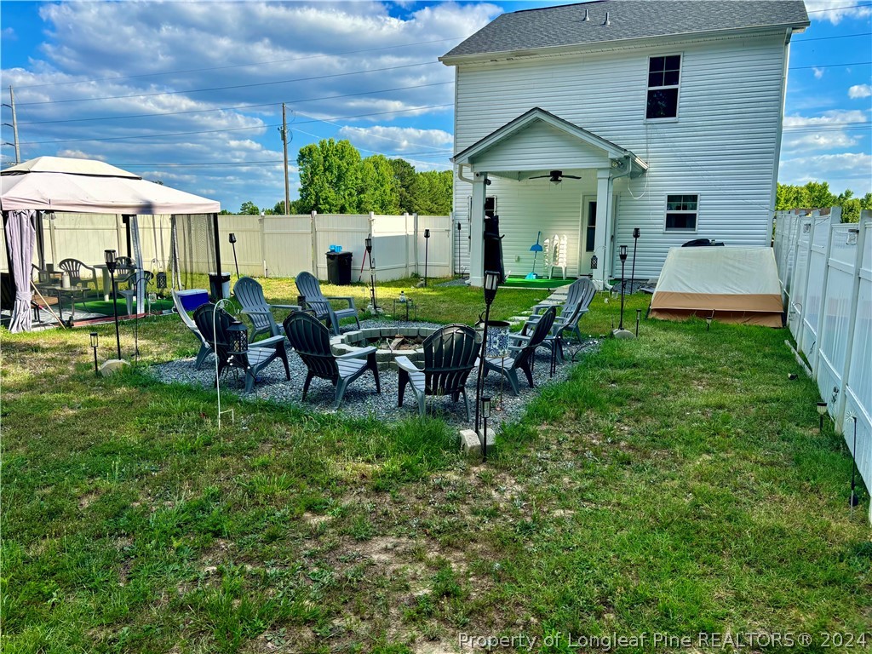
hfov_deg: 67.3
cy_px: 327
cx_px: 436
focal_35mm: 26
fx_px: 655
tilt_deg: -9.3
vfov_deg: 53.1
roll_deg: +0.4
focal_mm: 5.96
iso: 50
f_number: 1.6
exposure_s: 1/1845
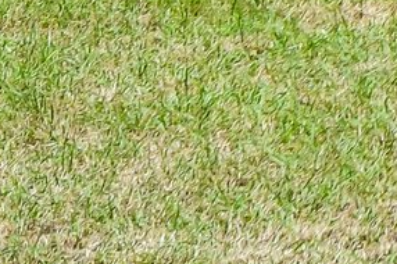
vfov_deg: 6.1
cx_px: 1135
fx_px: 2368
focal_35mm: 215
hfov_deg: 8.3
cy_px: -412
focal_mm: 20
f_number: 8
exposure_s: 1/1600
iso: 400
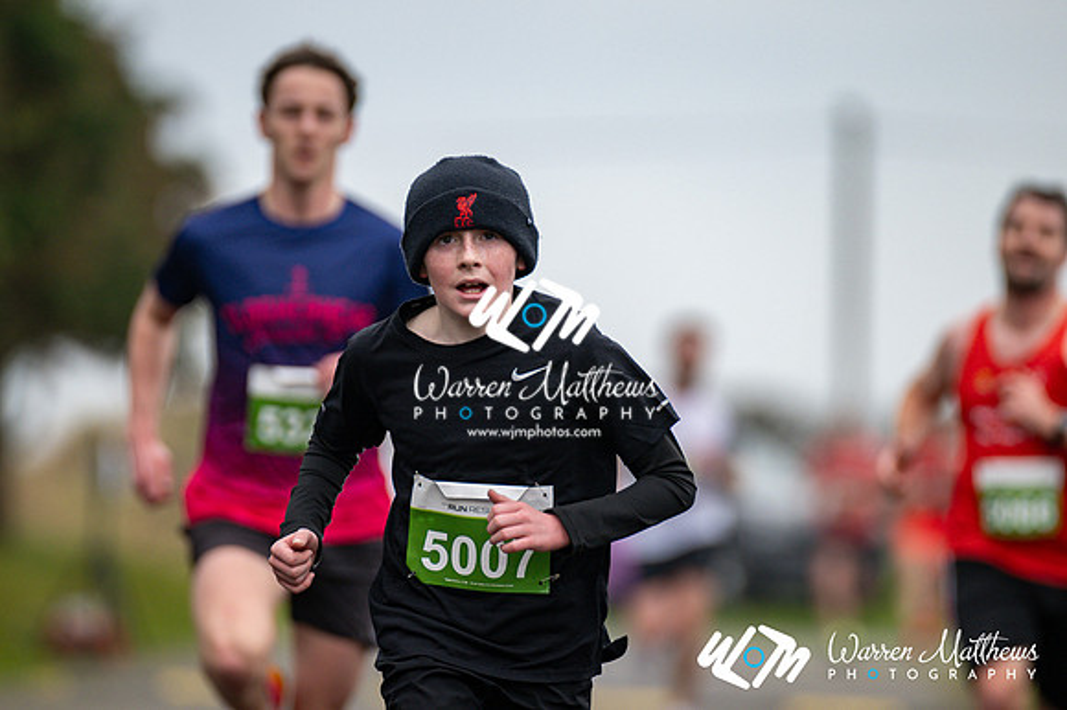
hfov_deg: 4.6
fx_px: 13329
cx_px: 534
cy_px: 355
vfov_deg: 3.1
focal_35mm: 450
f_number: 2.8
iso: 280
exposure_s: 1/1600
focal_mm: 300
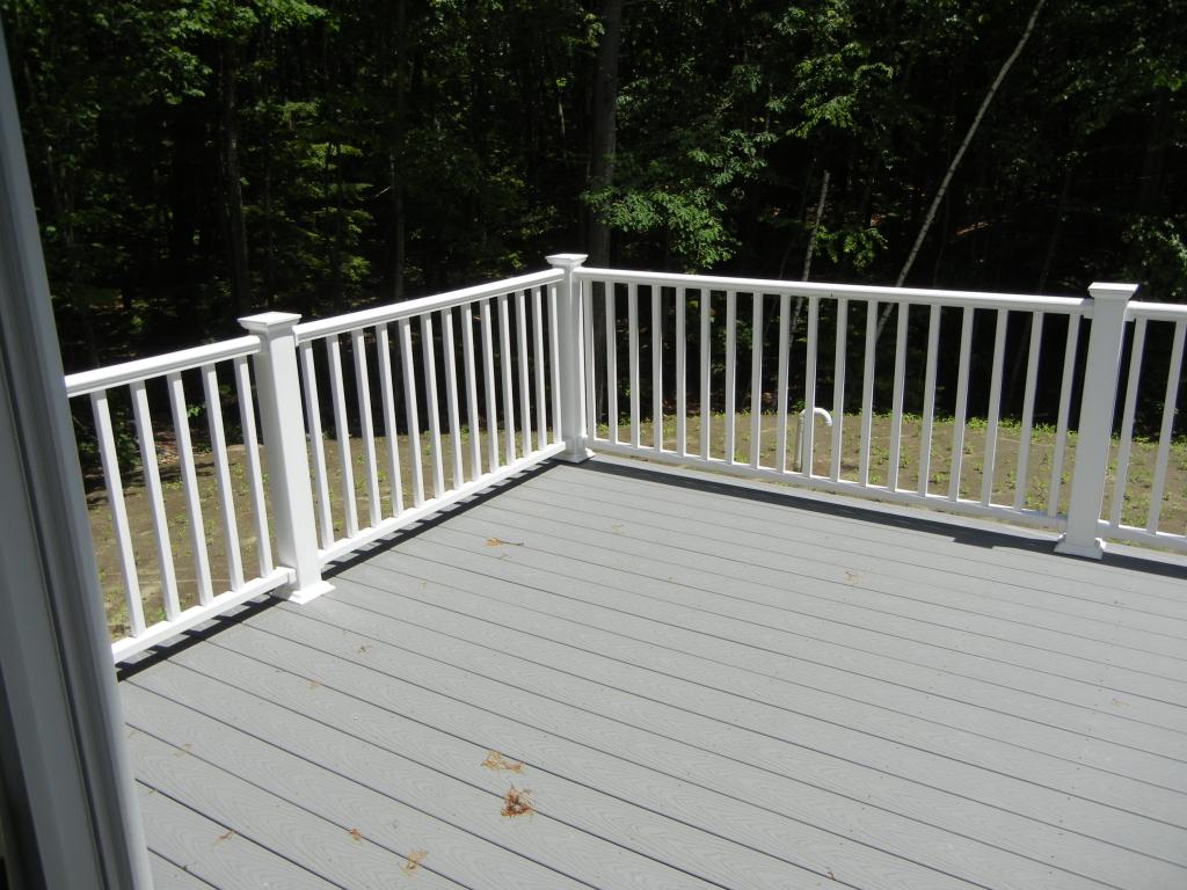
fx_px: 1029
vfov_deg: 46.8
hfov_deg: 60.0
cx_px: 594
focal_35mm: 30
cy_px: 445
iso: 160
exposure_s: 1/470
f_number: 7
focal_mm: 5.4
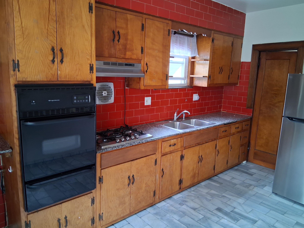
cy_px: 114
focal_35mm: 26
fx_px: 228
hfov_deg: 67.3
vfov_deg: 53.1
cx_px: 152
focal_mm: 3.98
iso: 500
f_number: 1.8
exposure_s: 1/30
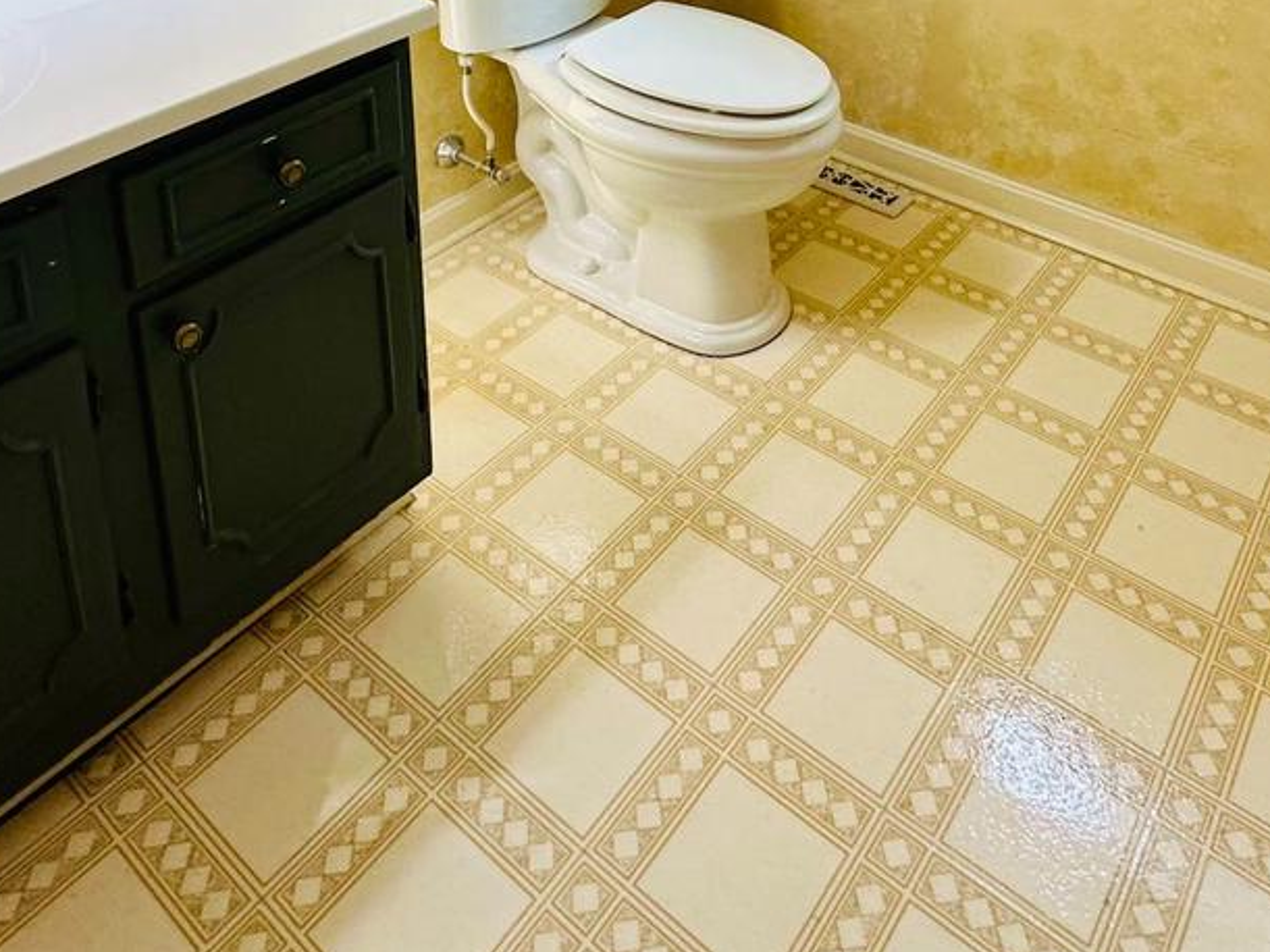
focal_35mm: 33
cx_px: 703
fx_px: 1210
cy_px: -162
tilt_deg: -14.7
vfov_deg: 35.0
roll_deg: -0.4
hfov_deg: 55.2
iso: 125
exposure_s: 1/99
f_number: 2.2
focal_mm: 2.22
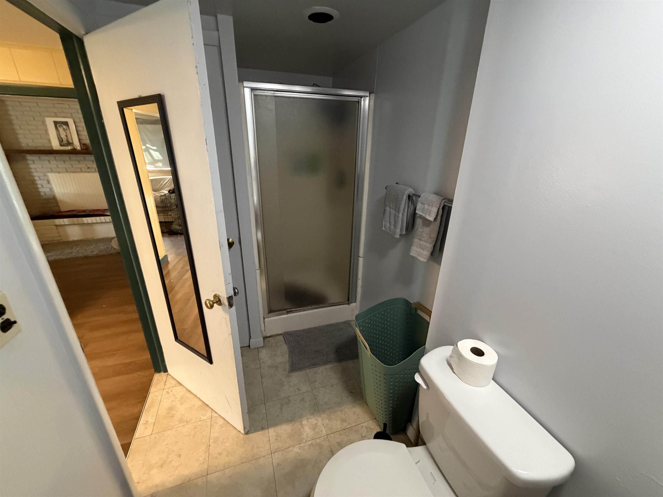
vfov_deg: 85.7
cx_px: 332
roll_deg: -2.0
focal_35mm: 14
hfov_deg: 102.1
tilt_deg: -21.6
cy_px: 248
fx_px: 268
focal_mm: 2.22
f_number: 2.2
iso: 800
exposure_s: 1/60
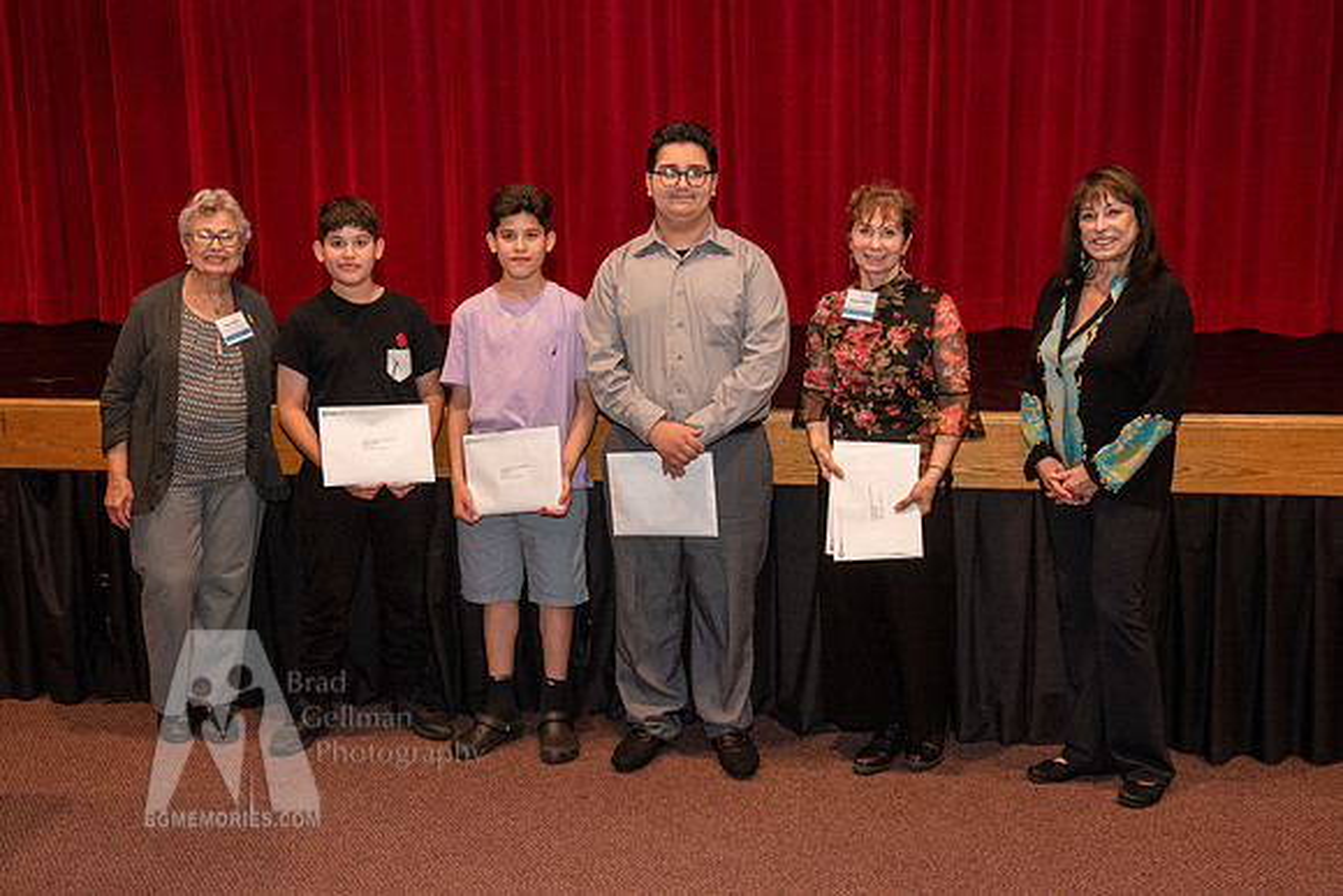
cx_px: 635
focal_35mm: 45
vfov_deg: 29.6
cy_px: 405
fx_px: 1696
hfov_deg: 43.2
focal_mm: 40
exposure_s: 1/100
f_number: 4.5
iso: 1600
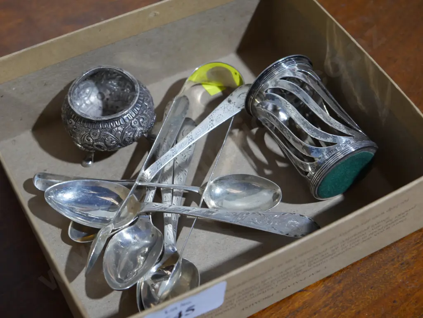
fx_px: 734
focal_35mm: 60
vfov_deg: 24.4
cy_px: 159
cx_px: 212
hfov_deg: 32.2
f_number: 5.4
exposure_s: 1/60
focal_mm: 30
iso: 800
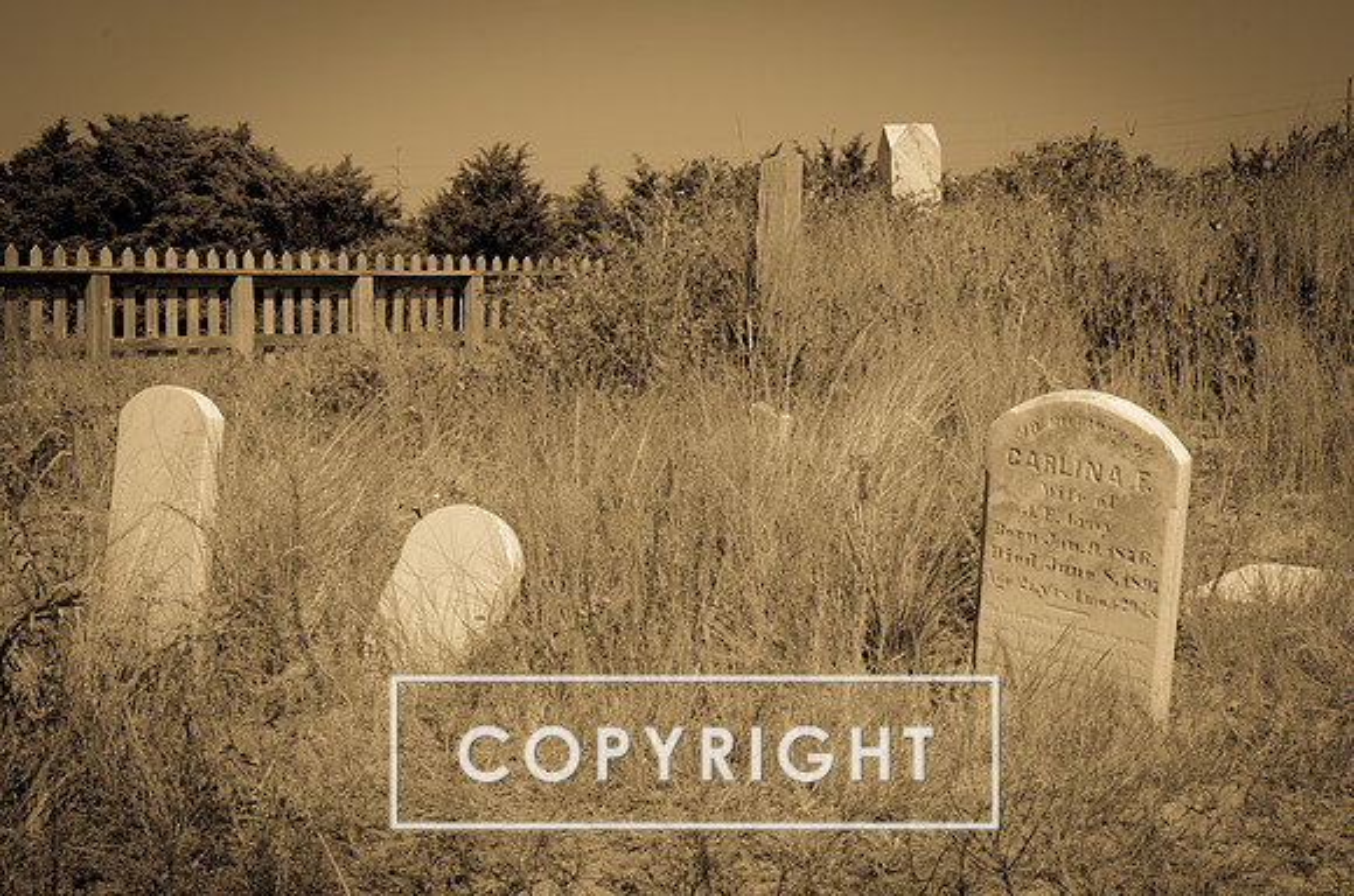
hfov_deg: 37.9
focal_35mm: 52
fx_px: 1970
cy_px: 448
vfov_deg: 25.6
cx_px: 677
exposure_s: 1/125
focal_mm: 35
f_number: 16
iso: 100
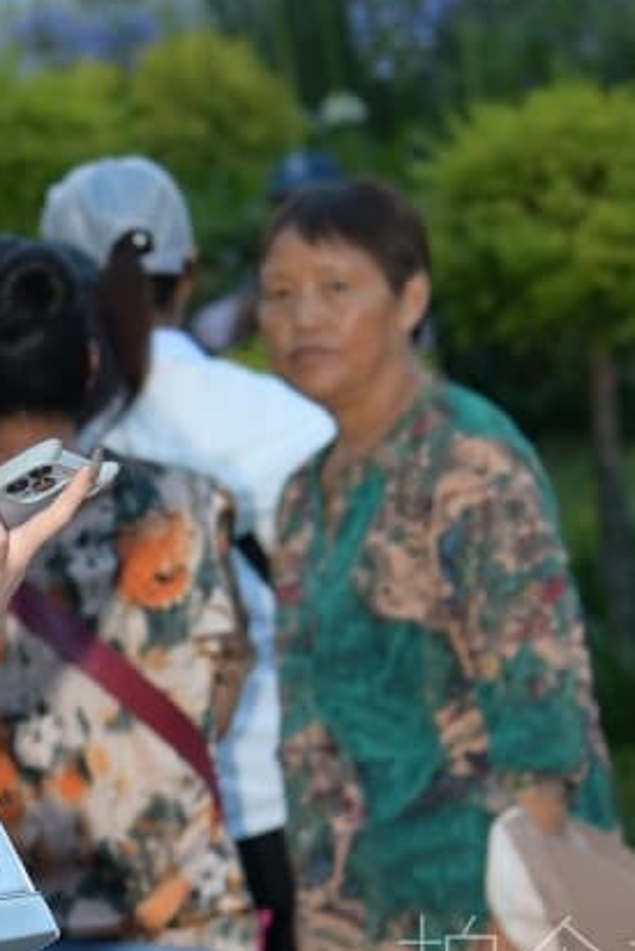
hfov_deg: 4.5
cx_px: -252
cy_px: 900
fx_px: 8089
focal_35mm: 306
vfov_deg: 6.7
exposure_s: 1/250
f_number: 4
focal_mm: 70
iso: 500
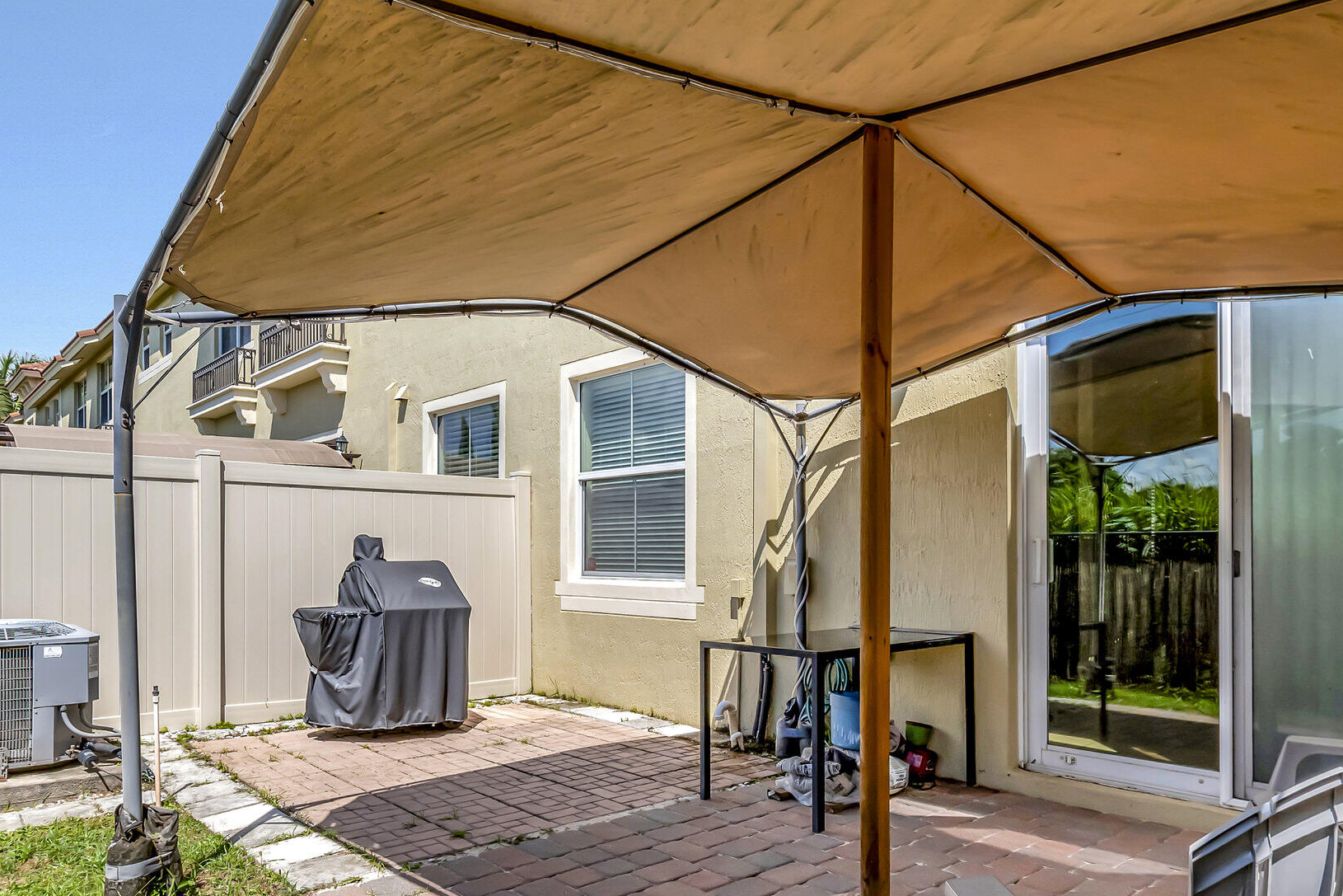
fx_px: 858
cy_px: 550
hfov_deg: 76.1
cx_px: 644
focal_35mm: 23
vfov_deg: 54.6
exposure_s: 1/1600
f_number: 8
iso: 500
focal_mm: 10
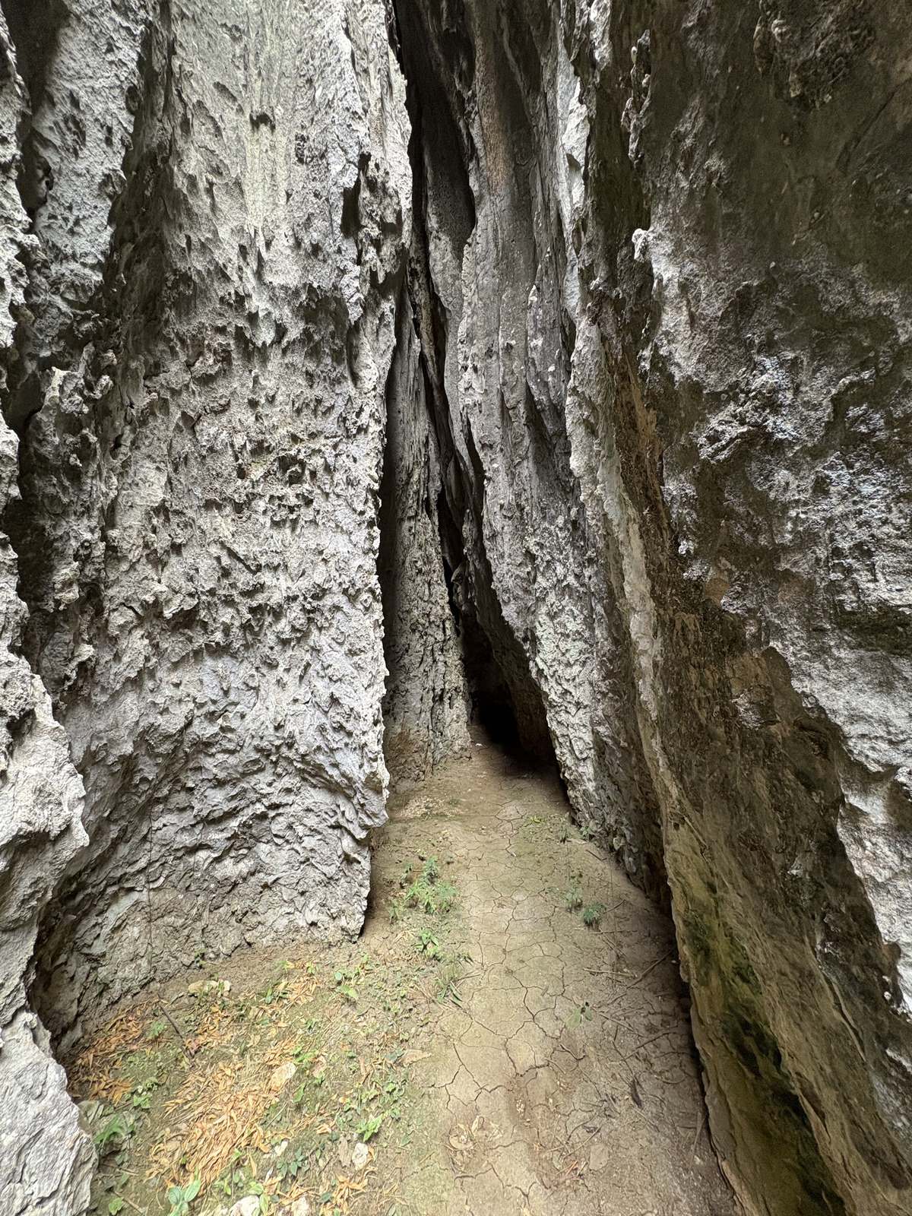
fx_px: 492
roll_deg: +0.5
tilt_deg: +2.3
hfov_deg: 85.7
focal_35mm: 14
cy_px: 608
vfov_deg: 102.1
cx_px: 456
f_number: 2.2
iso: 250
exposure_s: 1/60
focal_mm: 2.22
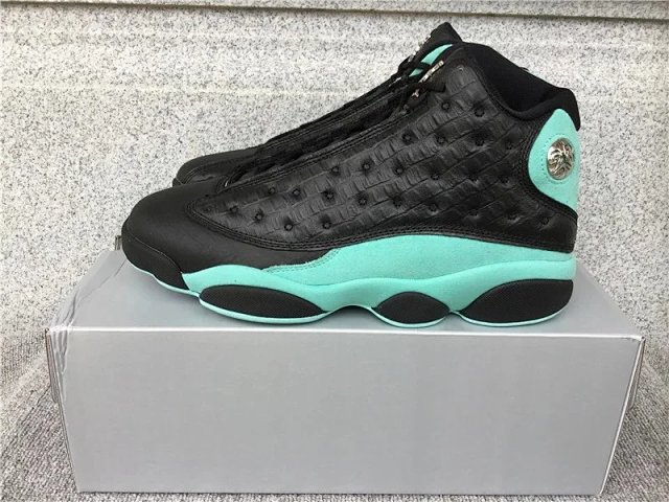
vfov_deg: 45.4
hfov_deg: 58.4
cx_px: 334
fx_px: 599
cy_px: 251
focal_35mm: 31
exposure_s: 1/100
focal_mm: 3.3
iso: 32
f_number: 2.4
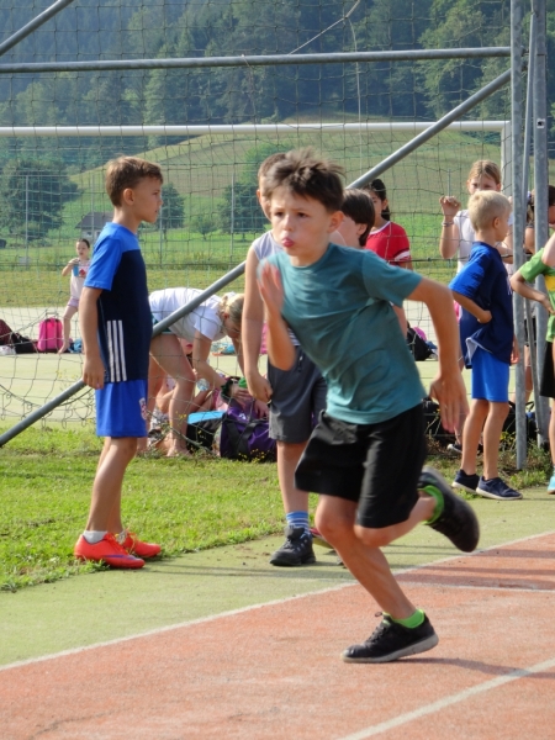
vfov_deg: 12.8
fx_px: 3292
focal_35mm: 154
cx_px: 278
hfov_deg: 9.6
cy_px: 370
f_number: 5.6
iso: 80
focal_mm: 26.39
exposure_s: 1/200
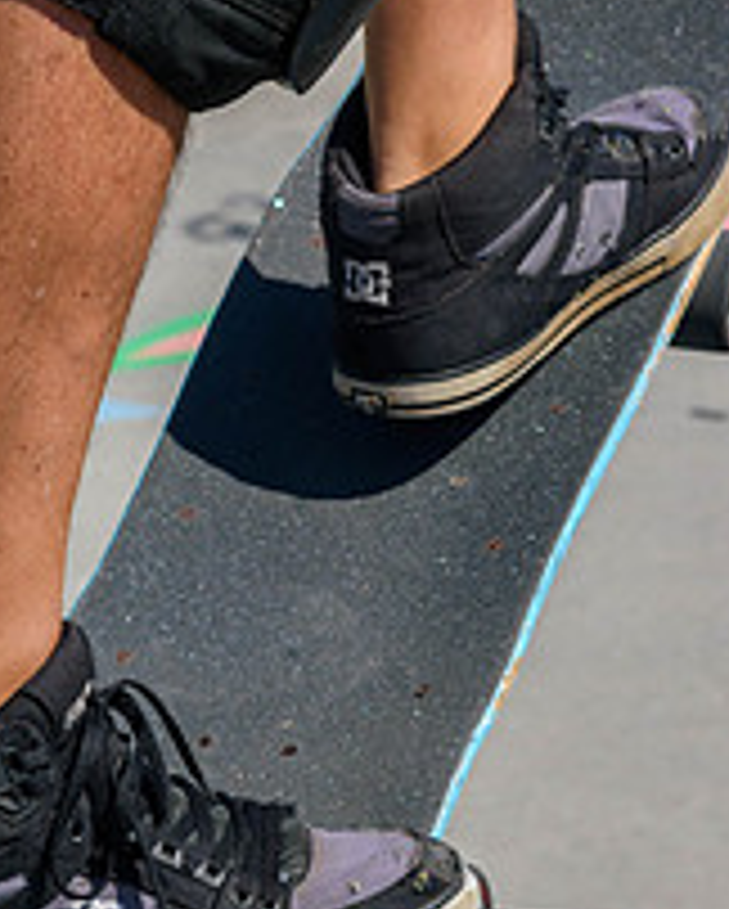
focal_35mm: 219
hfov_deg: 7.1
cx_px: 216
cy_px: 266
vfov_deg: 8.8
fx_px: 5897
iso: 200
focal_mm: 70
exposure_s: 1/800
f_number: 7.1
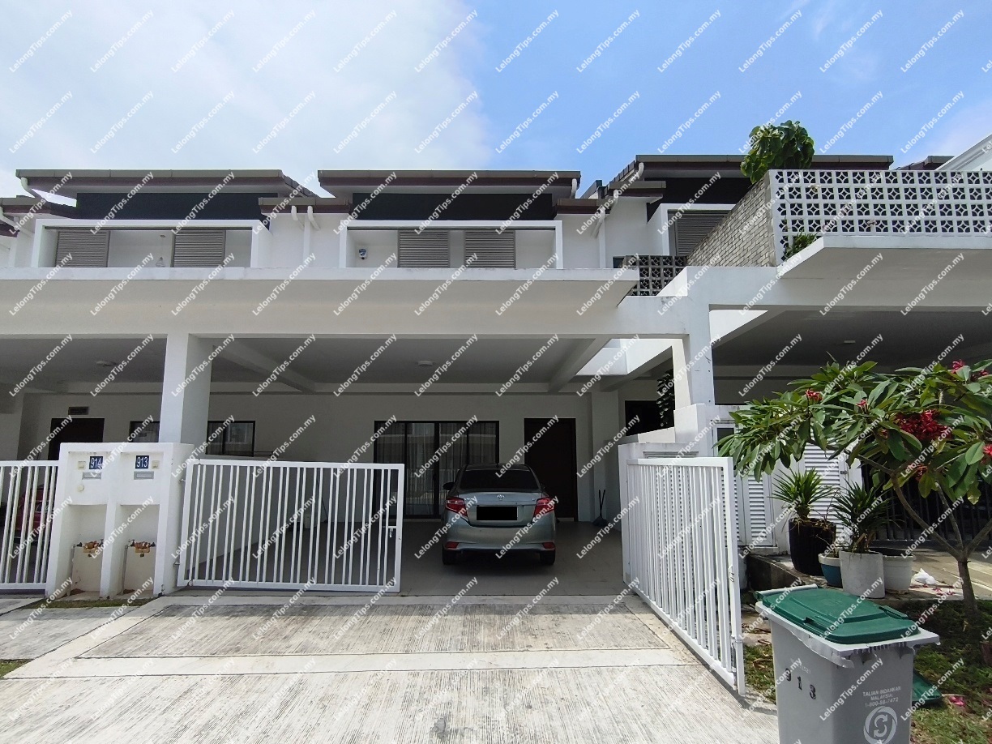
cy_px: 372
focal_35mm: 15
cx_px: 496
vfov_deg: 81.7
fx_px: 430
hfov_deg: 98.2
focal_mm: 1.65
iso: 50
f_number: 2.2
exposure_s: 1/3565
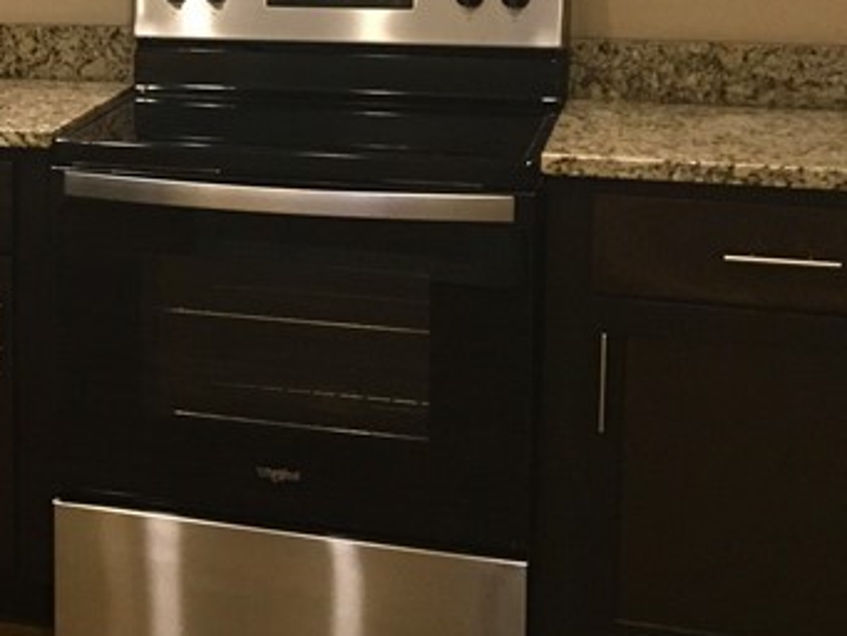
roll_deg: +0.8
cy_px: 62
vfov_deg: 16.7
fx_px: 2130
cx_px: -286
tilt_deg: -7.0
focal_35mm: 87
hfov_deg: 20.4
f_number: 2.2
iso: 160
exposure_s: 1/30
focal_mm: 4.15
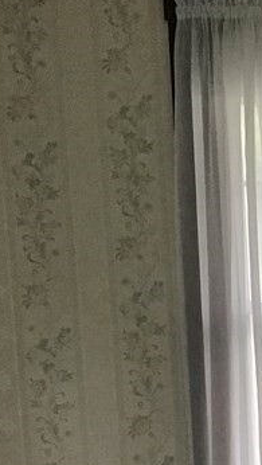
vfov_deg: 20.8
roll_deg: +1.6
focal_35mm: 100
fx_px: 1233
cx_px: 485
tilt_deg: -8.8
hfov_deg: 11.2
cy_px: 435
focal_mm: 3.3
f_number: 2.4
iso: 125
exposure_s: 1/30
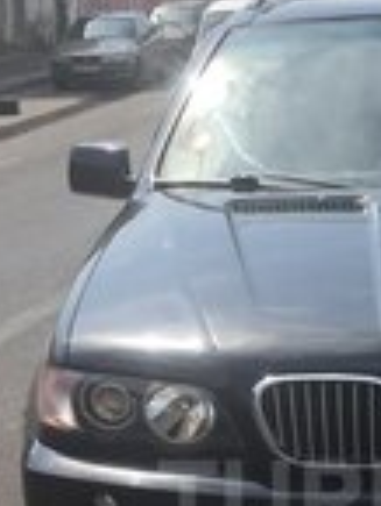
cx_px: 426
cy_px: 499
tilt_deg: -12.6
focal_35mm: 99
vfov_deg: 19.3
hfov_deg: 14.6
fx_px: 1451
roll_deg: -0.8
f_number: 2.2
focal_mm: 4.15
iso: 32
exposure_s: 1/2326
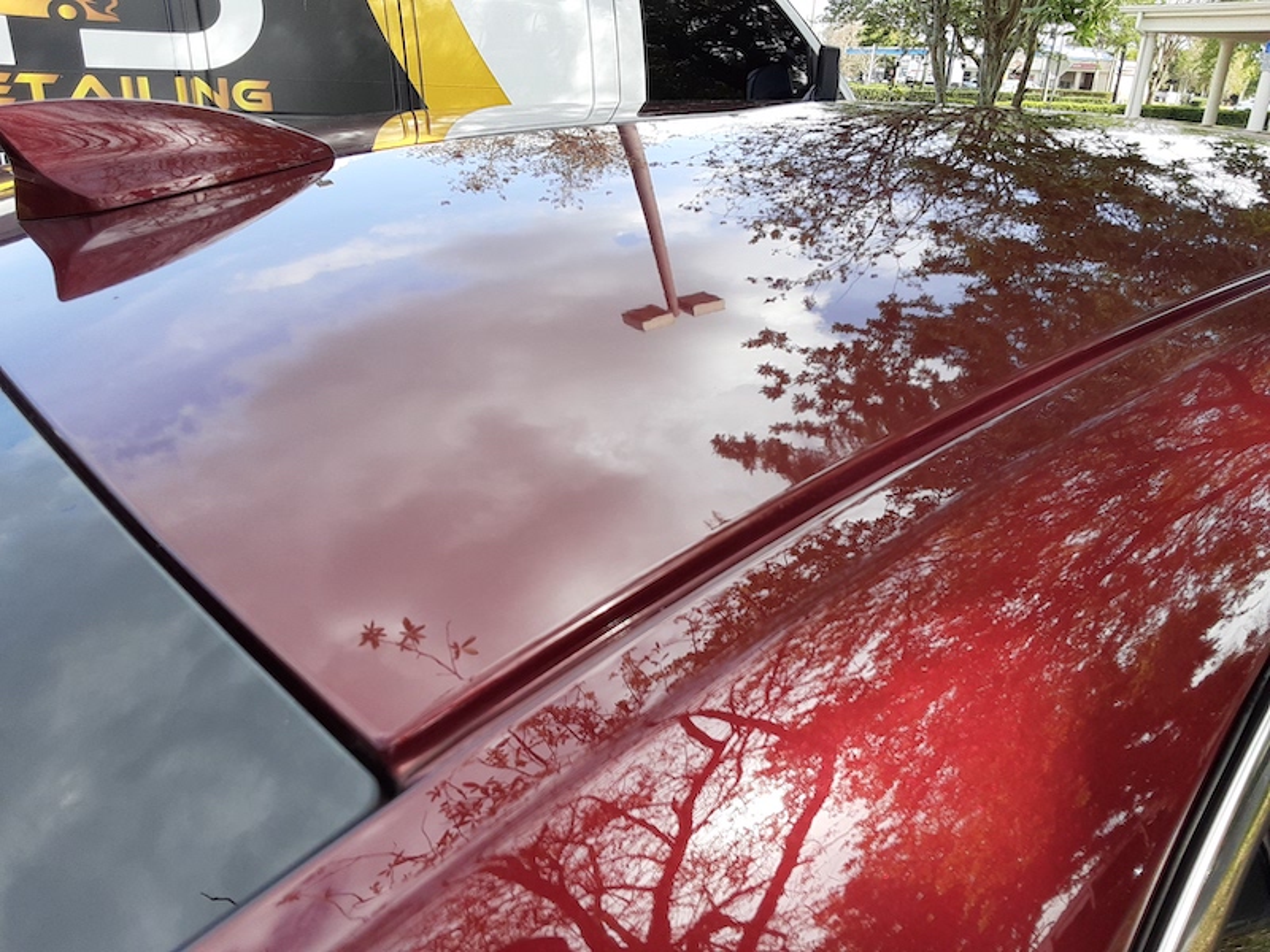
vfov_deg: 51.4
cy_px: 476
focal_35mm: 27
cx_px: 635
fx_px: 991
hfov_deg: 65.3
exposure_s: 1/399
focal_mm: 2.91
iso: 40
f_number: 1.9
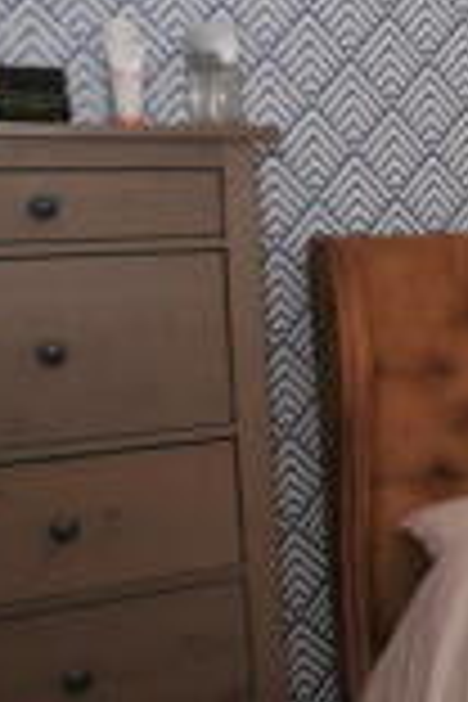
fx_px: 1228
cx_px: 1274
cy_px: 248
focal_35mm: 63
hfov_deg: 12.8
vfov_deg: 31.7
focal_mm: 10
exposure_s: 1/60
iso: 200
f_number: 5
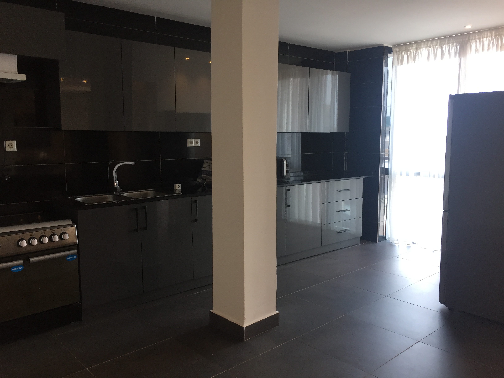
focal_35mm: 29
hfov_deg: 61.7
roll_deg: +0.3
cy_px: 189
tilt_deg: -6.6
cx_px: 252
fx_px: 422
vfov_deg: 48.2
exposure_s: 1/33
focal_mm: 4.15
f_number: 2.2
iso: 32
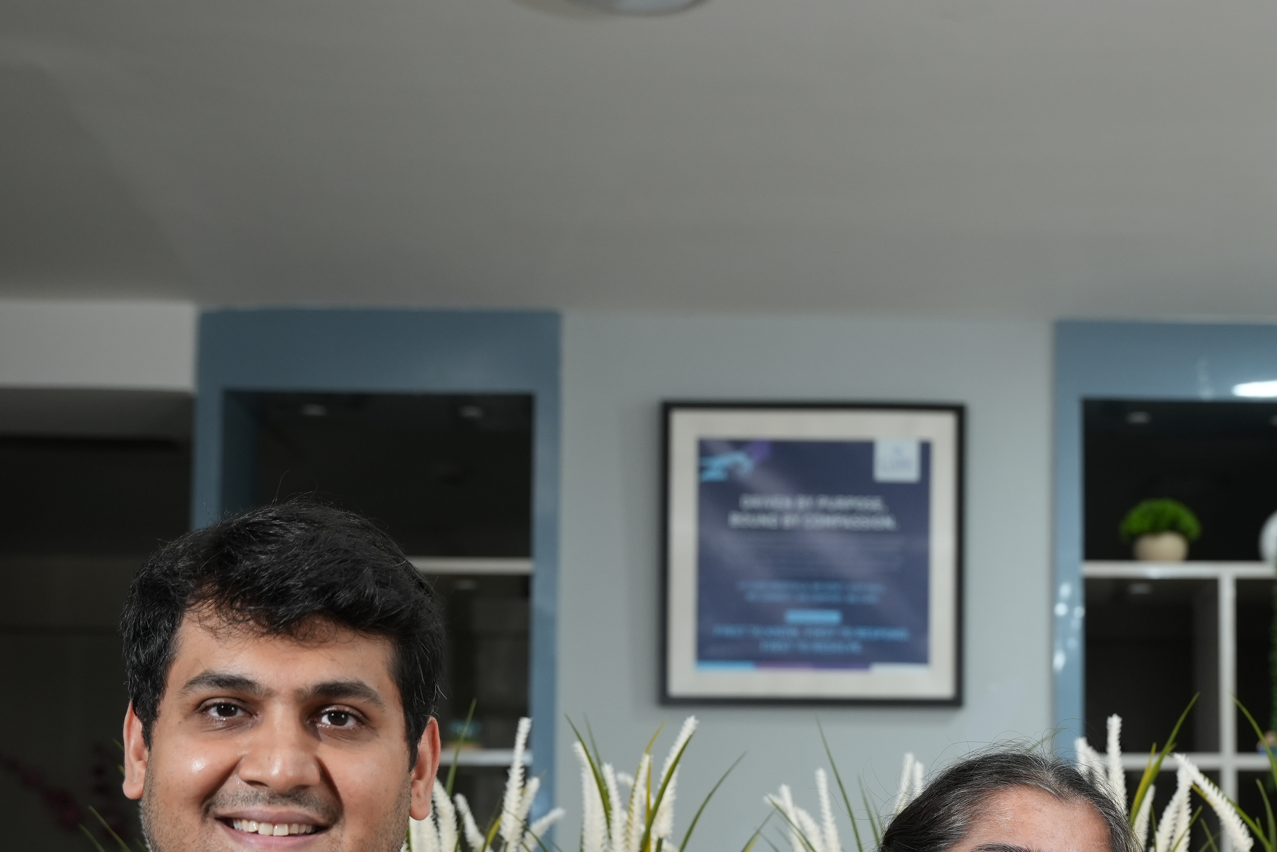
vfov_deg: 17.2
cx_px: 958
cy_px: 839
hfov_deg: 25.8
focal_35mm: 78
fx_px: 2753
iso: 500
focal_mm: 38.3
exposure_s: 1/80
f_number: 3.5
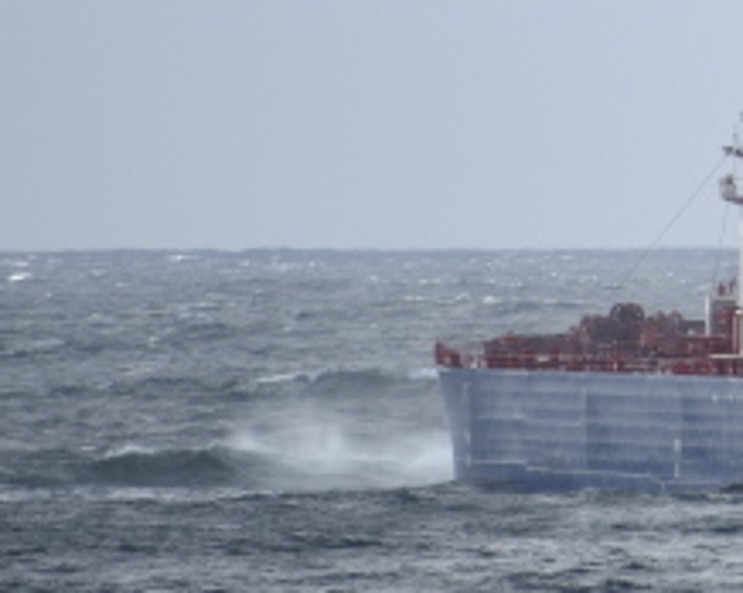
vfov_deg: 1.0
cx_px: 1230
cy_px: 135
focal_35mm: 1550
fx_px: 34054
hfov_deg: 1.2
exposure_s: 1/640
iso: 100
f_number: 5.6
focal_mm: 300
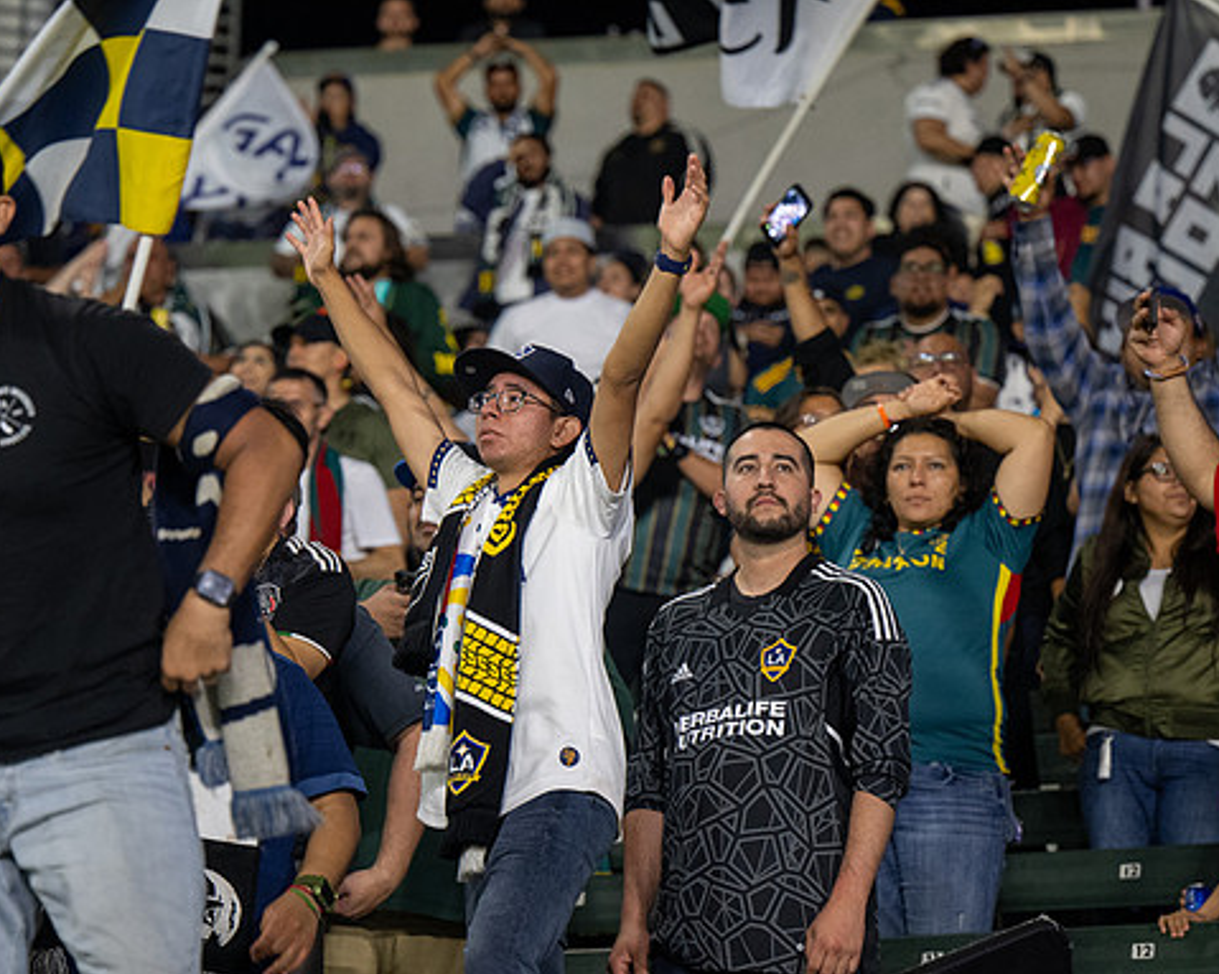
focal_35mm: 150
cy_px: 488
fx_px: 5411
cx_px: 499
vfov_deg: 10.3
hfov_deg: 12.8
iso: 1600
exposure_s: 1/200
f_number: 2.8
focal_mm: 88
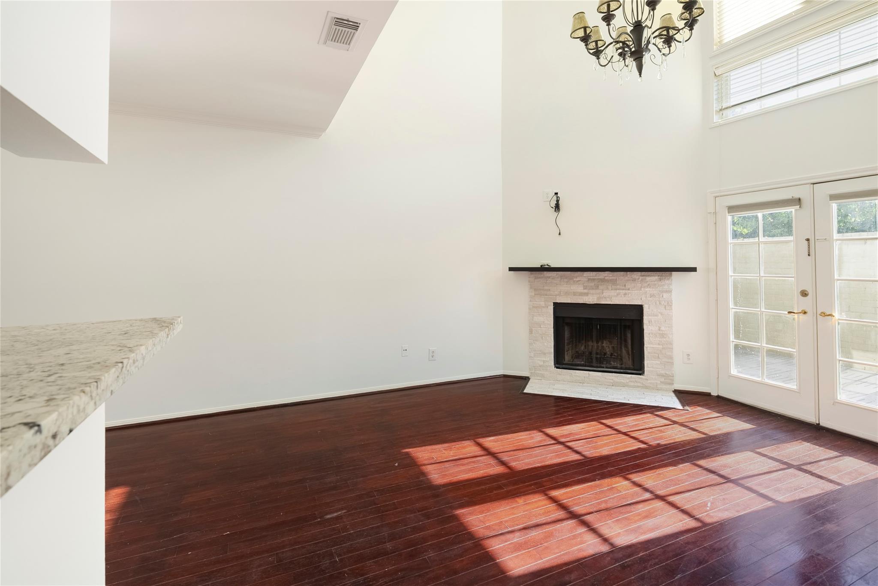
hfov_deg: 96.7
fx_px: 390
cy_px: 293
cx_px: 439
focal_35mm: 16
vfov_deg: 73.8
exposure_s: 1/125
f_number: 8
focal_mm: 16
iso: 100
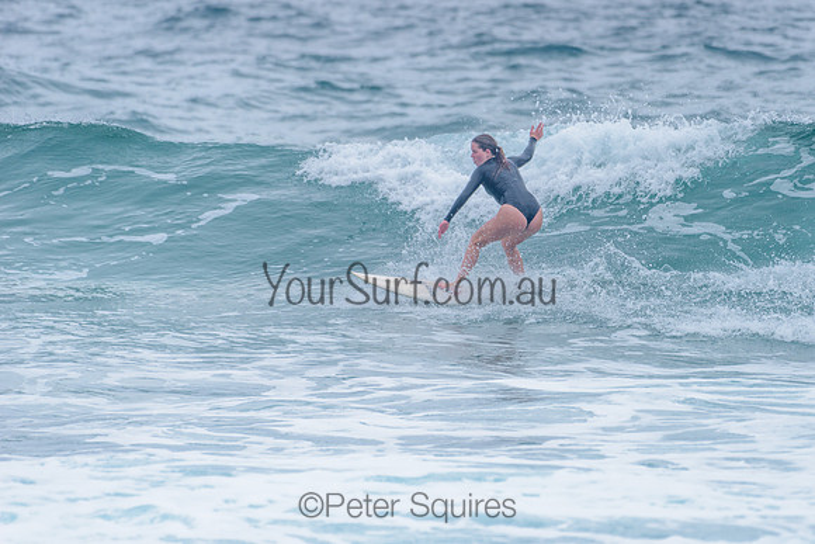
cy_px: 220
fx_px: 13876
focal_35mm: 613
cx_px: 499
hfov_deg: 3.4
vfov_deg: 2.2
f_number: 5.6
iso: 160
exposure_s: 1/2000
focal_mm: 500
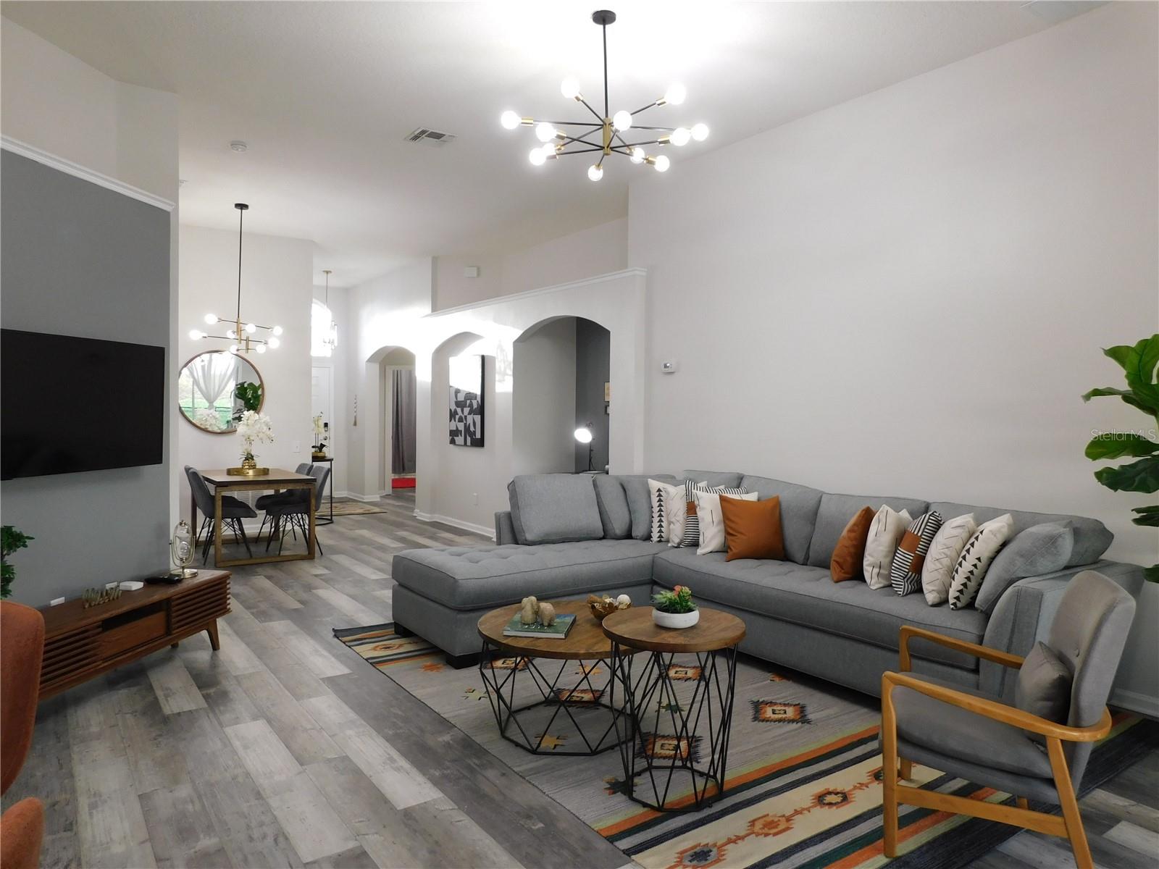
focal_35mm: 23
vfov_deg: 58.9
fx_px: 770
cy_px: 434
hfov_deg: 73.9
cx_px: 580
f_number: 3
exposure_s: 1/30
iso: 140
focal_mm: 4
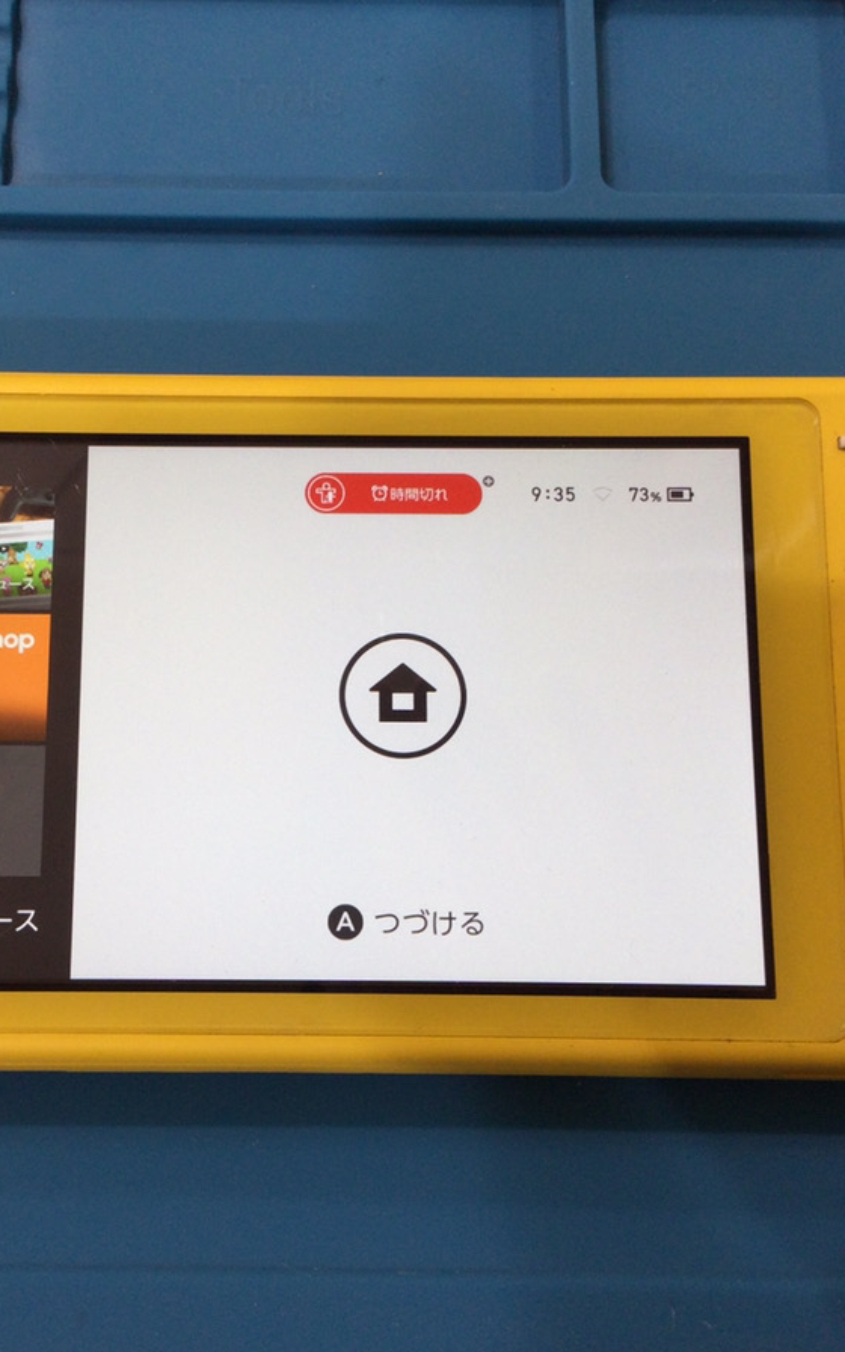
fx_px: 1621
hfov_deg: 29.1
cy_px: 678
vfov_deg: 45.3
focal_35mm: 44
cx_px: 308
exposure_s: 1/60
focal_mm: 3.3
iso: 32
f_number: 2.4
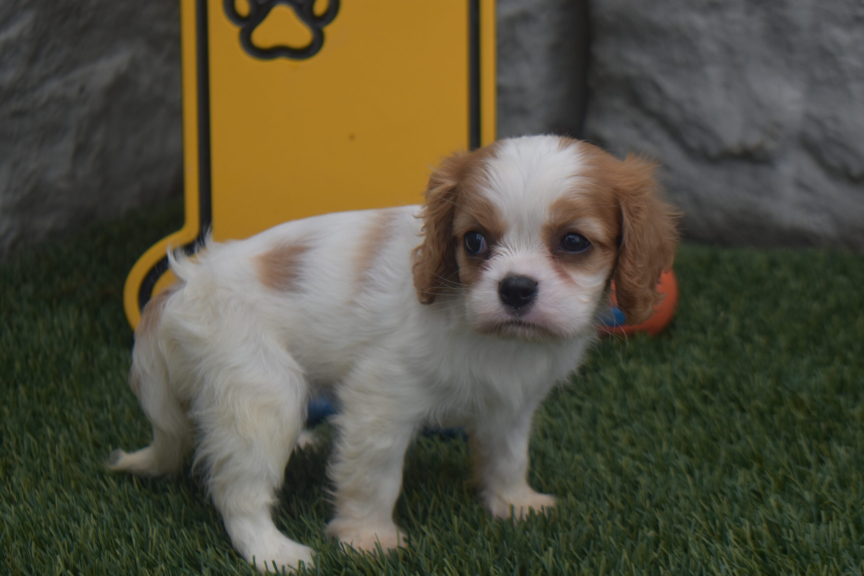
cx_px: 432
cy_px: 288
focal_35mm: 75
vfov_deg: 18.2
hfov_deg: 27.0
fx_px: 1800
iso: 200
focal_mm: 50
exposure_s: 1/200
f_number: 5.6
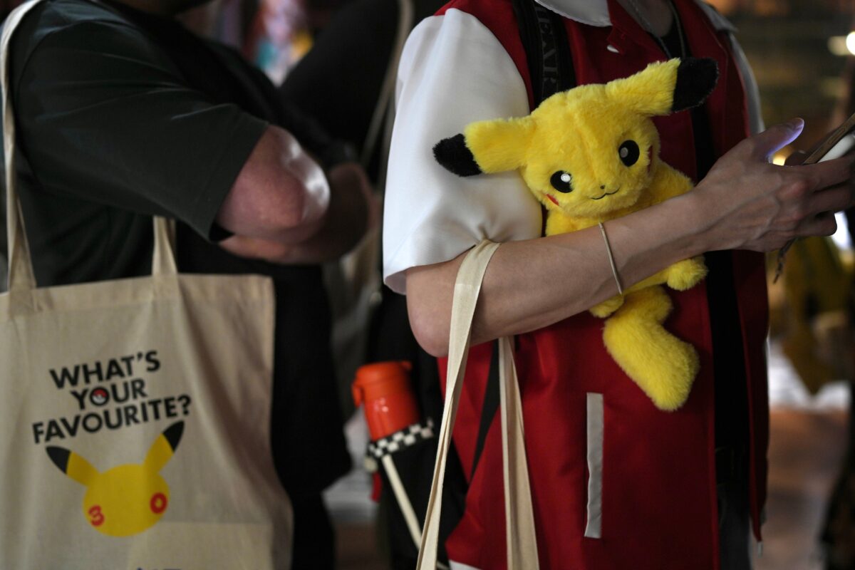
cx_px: 428
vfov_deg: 37.9
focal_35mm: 35
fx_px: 831
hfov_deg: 54.4
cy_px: 285
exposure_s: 1/80
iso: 400
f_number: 1.4
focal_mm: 35
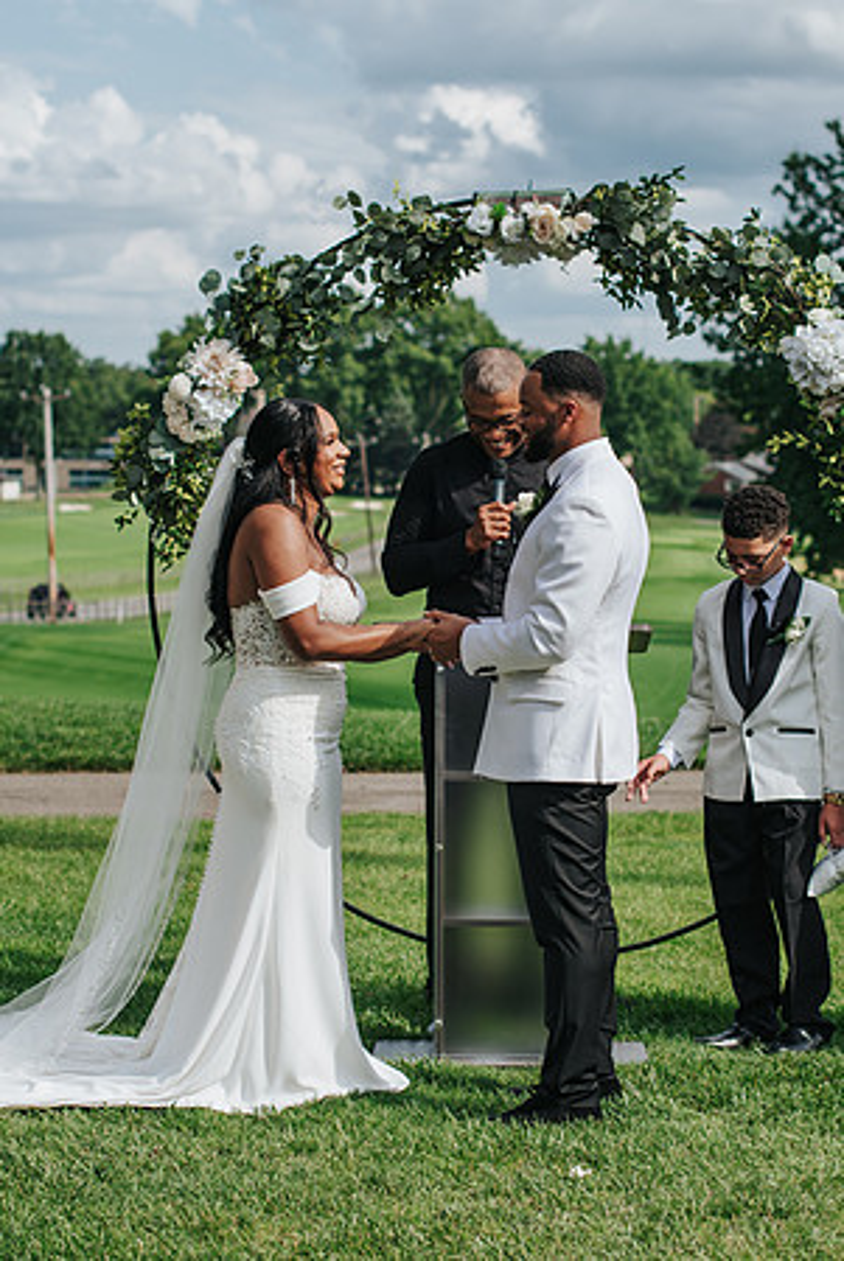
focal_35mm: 92
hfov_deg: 14.9
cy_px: 608
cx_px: 445
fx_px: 3234
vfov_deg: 22.1
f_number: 3.2
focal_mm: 50
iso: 110
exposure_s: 1/1600
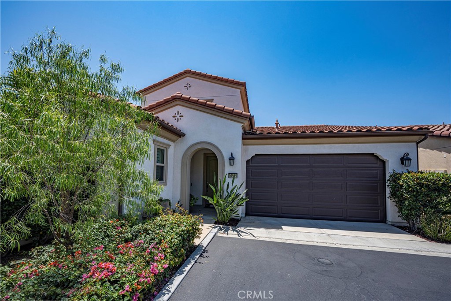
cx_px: 226
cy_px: 150
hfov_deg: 108.3
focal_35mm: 13
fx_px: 163
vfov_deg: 85.4
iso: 200
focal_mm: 13
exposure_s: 1/500
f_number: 8
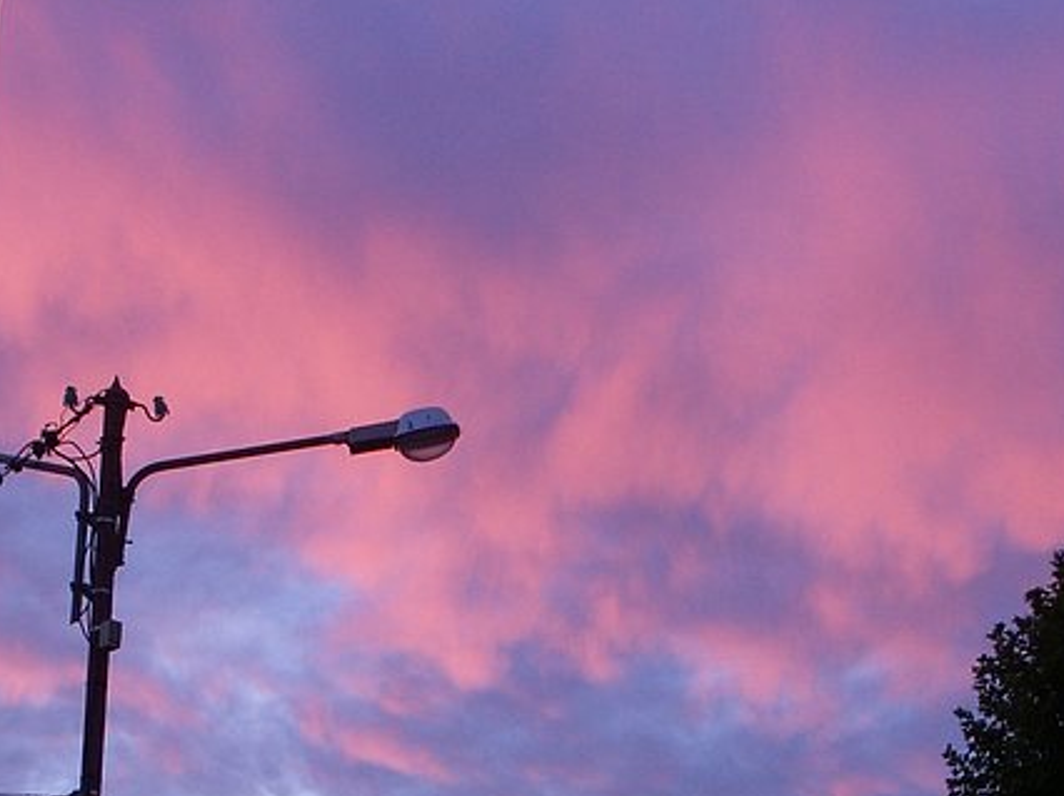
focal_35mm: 89
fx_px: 2734
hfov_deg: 22.0
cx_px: 500
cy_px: 734
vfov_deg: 16.3
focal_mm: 7.7
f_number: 3.5
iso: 50
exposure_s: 1/25
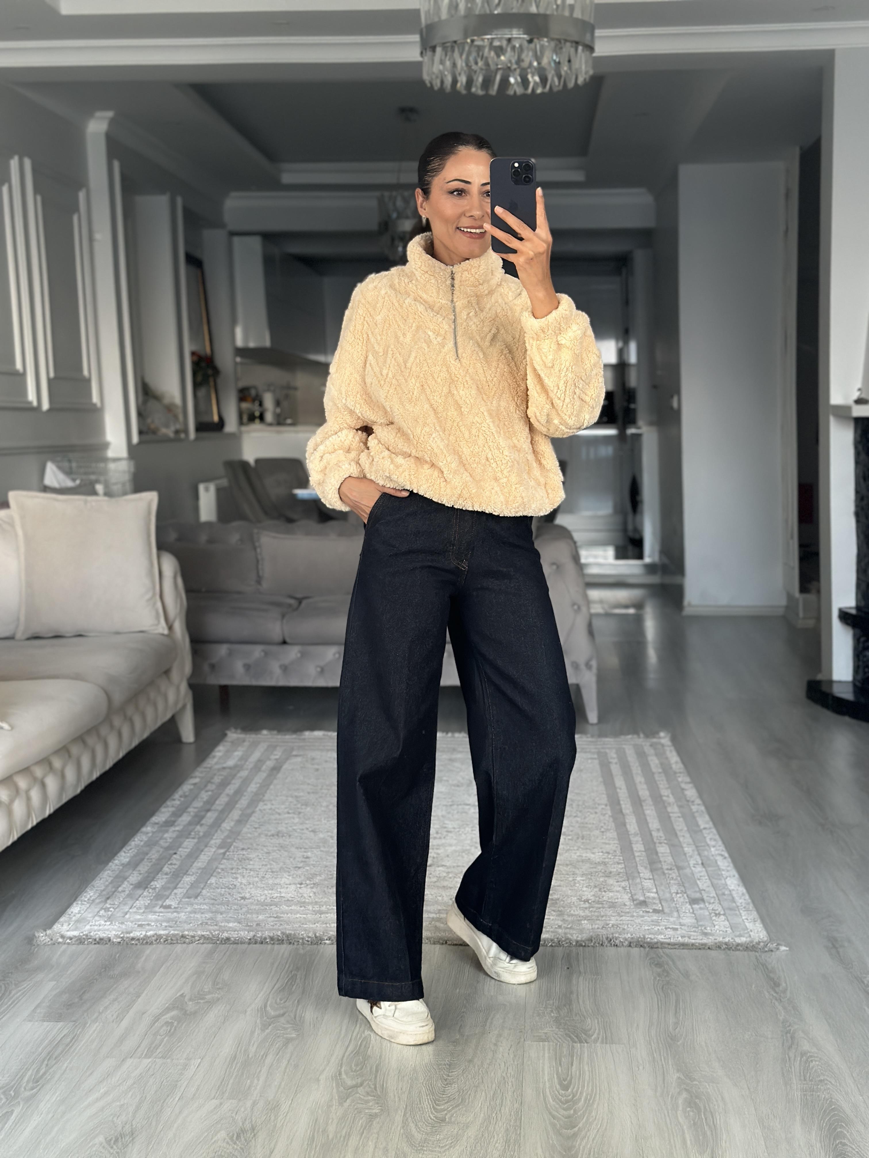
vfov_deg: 39.7
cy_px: 579
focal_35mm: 48
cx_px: 434
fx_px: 1607
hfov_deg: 30.3
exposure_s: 1/60
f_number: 1.78
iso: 200
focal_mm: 6.86
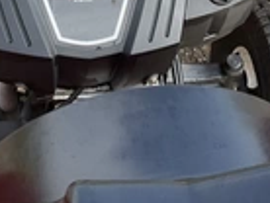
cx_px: 80
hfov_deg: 23.1
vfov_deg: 16.6
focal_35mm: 84
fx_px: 656
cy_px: -66
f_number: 1.8
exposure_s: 1/469
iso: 25
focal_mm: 3
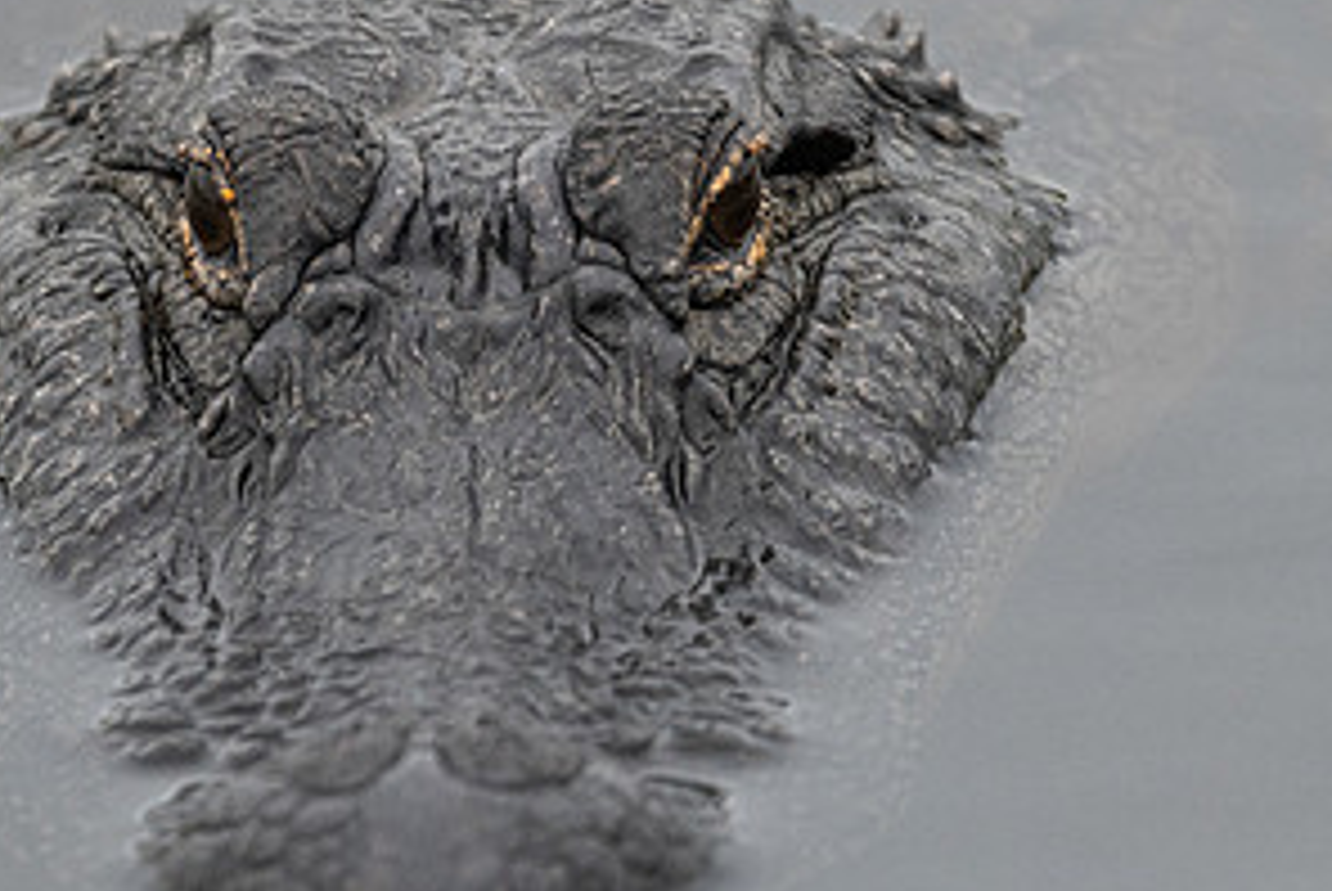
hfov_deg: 1.6
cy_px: 448
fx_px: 47665
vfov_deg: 1.1
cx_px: 479
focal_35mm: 1287
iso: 1800
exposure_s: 1/1600
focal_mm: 600
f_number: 6.3
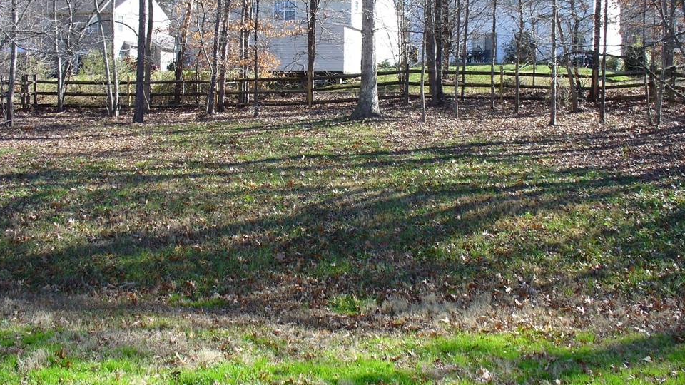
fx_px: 781
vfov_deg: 27.5
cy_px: 123
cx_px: 343
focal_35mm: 43
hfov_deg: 47.4
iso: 80
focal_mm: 6.1
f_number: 2.8
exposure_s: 1/400
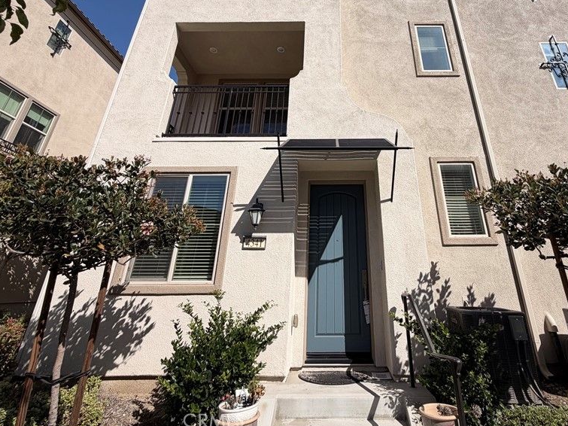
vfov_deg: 66.8
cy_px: 142
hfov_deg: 83.9
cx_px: 334
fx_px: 312
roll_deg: +0.1
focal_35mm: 19
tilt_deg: +25.4
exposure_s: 1/1211
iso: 20
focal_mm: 2.22
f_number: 2.2
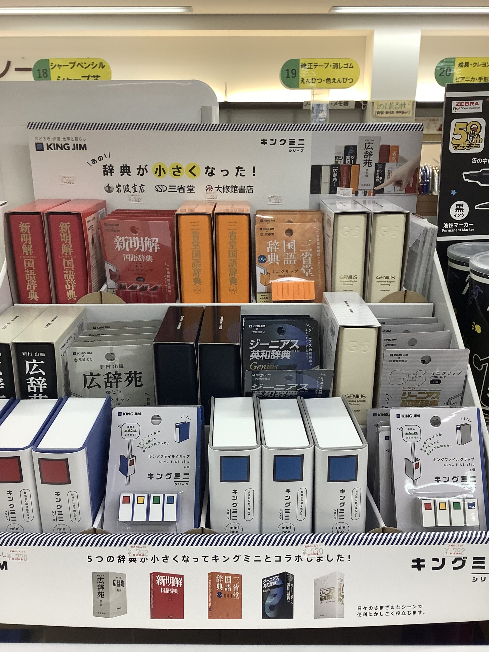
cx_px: 244
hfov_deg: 45.4
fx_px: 584
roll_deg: -0.4
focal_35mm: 31
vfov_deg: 58.4
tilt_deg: -17.5
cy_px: 326
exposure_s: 1/120
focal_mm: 3.3
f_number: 2.4
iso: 80
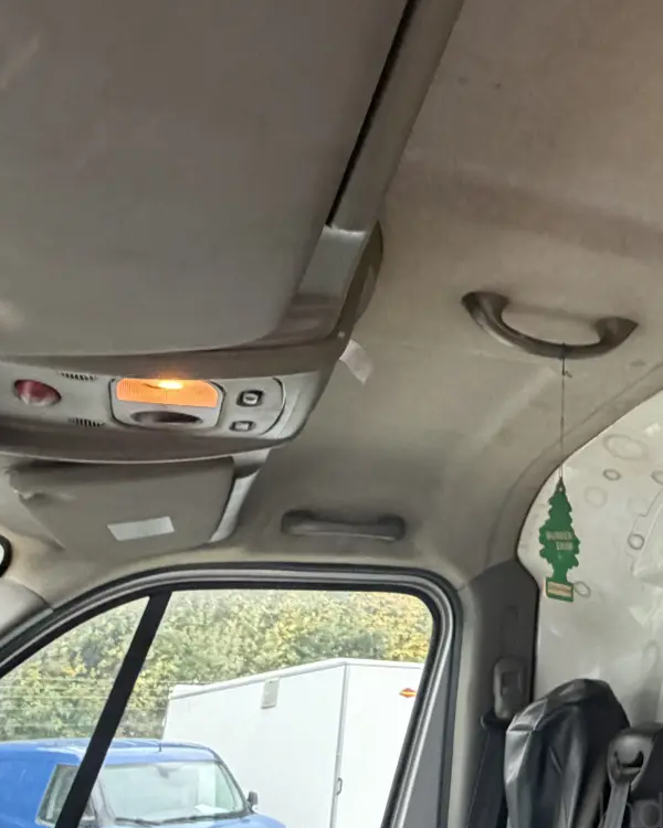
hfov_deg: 37.7
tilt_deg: +29.1
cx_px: 663
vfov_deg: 51.1
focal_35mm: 35
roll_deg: +0.8
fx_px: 858
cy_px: 317
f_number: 2.2
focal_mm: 2.22
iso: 320
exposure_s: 1/84
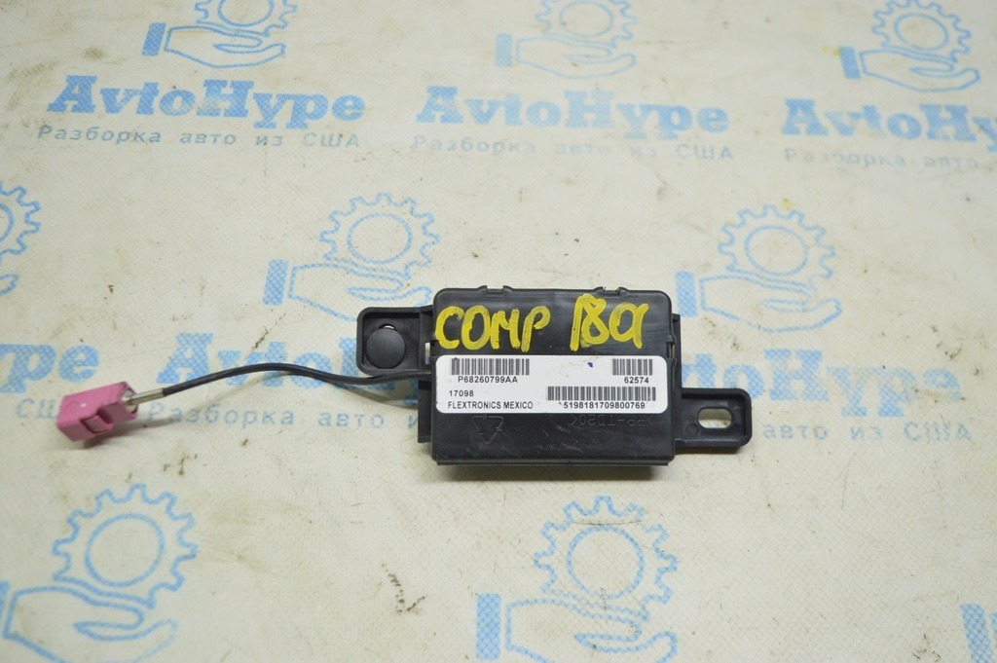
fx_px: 1079
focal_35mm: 39
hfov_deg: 49.6
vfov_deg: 34.2
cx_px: 498
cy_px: 332
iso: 400
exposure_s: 1/40
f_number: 4
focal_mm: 26
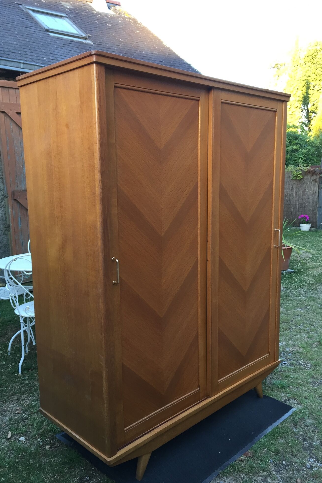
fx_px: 416
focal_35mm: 31
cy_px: 246
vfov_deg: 60.3
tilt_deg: -9.1
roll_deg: +1.7
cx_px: 149
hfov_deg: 42.3
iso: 32
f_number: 2.2
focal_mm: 4.15
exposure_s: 1/33
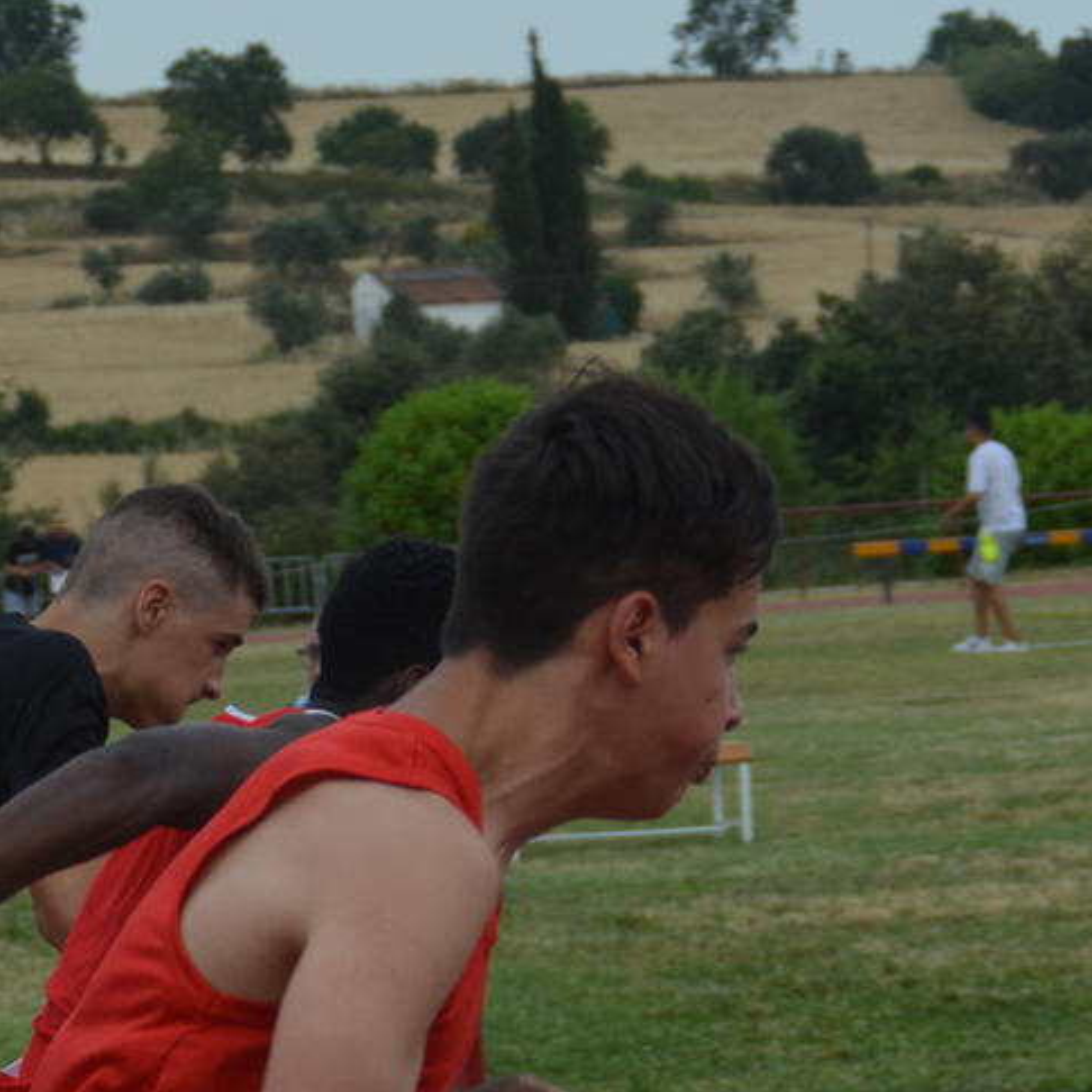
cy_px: 1208
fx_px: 9208
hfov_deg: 6.8
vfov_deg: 6.8
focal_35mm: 258
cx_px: 463
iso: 500
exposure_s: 1/1000
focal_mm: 48
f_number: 4.5
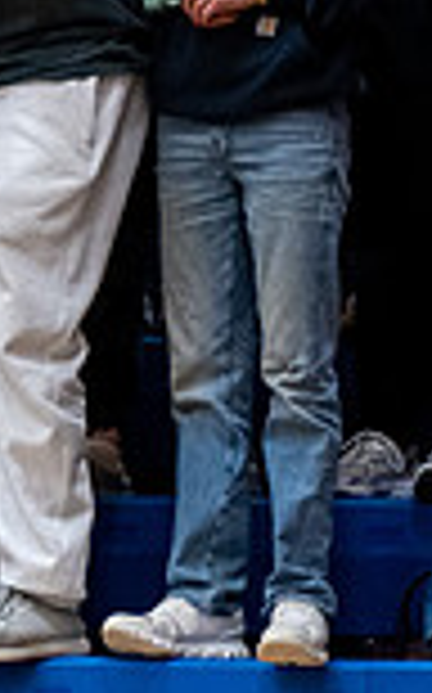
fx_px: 8229
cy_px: 79
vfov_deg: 4.8
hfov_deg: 3.0
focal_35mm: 436
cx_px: -817
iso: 5000
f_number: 2.8
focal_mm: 95
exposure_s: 1/640
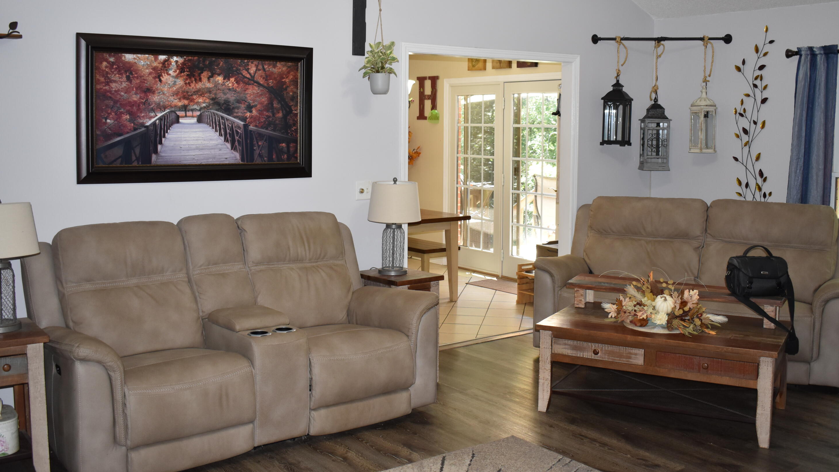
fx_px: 868
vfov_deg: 30.3
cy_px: 187
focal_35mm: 39
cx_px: 432
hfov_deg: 51.6
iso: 800
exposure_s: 1/80
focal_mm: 24
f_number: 4.5
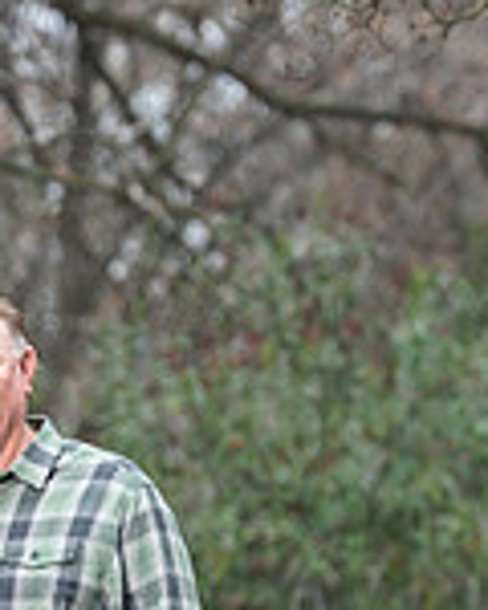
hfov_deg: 3.5
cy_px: 647
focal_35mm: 436
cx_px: -49
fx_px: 7871
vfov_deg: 4.4
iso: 200
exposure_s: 1/125
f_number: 4
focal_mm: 155
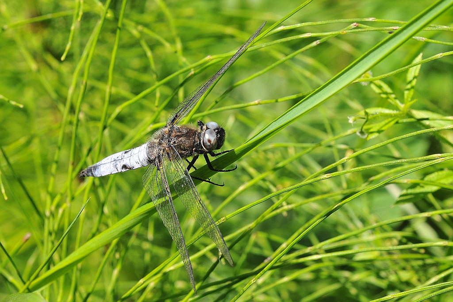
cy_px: 151
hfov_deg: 10.3
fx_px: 2516
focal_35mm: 200
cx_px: 226
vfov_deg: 6.9
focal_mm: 200
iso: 800
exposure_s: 1/500
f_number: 10
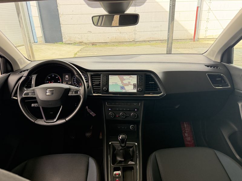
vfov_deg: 56.8
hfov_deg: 71.6
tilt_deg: -21.8
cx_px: 121
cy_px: 90
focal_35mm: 24
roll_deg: +1.5
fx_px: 168
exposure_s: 1/92
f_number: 1.78
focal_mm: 6.76
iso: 200
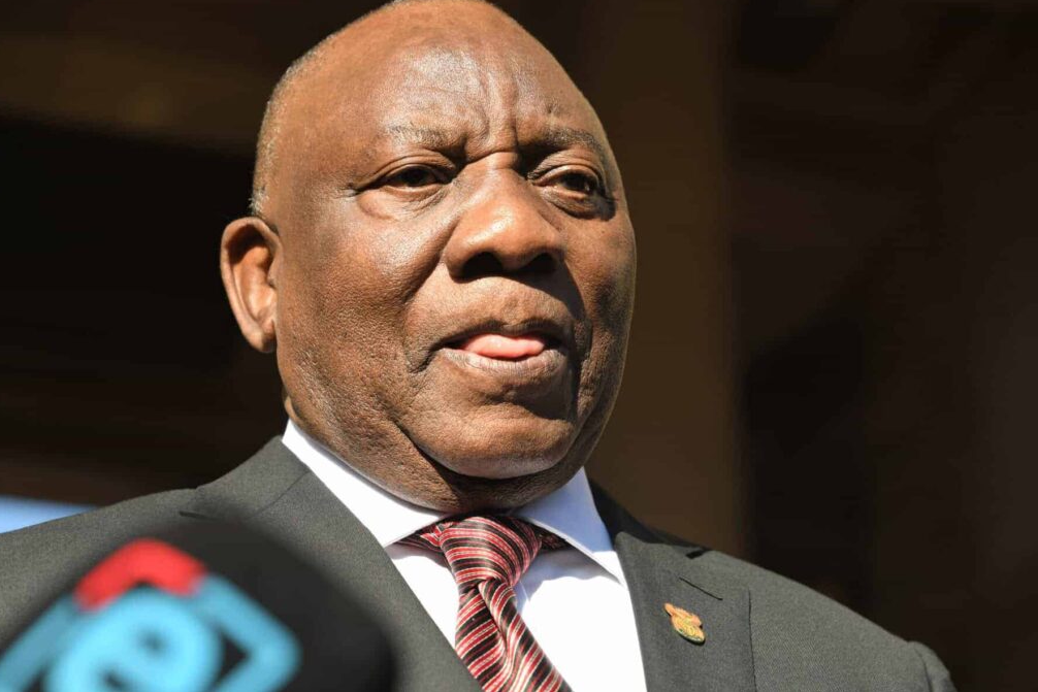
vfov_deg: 12.2
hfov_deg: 18.3
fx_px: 3230
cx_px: 518
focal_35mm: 112
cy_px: 341
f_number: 7.1
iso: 500
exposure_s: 1/800
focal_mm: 110
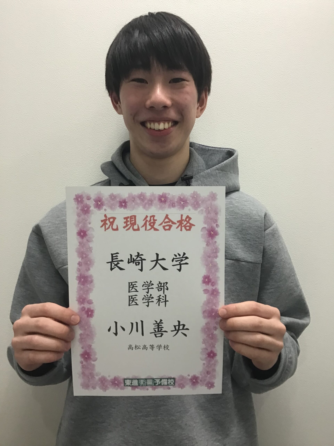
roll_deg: +0.7
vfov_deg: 58.4
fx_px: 399
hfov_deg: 45.4
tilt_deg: -3.4
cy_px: 223
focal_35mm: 31
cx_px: 167
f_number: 2.4
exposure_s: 1/30
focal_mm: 3.3
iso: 40
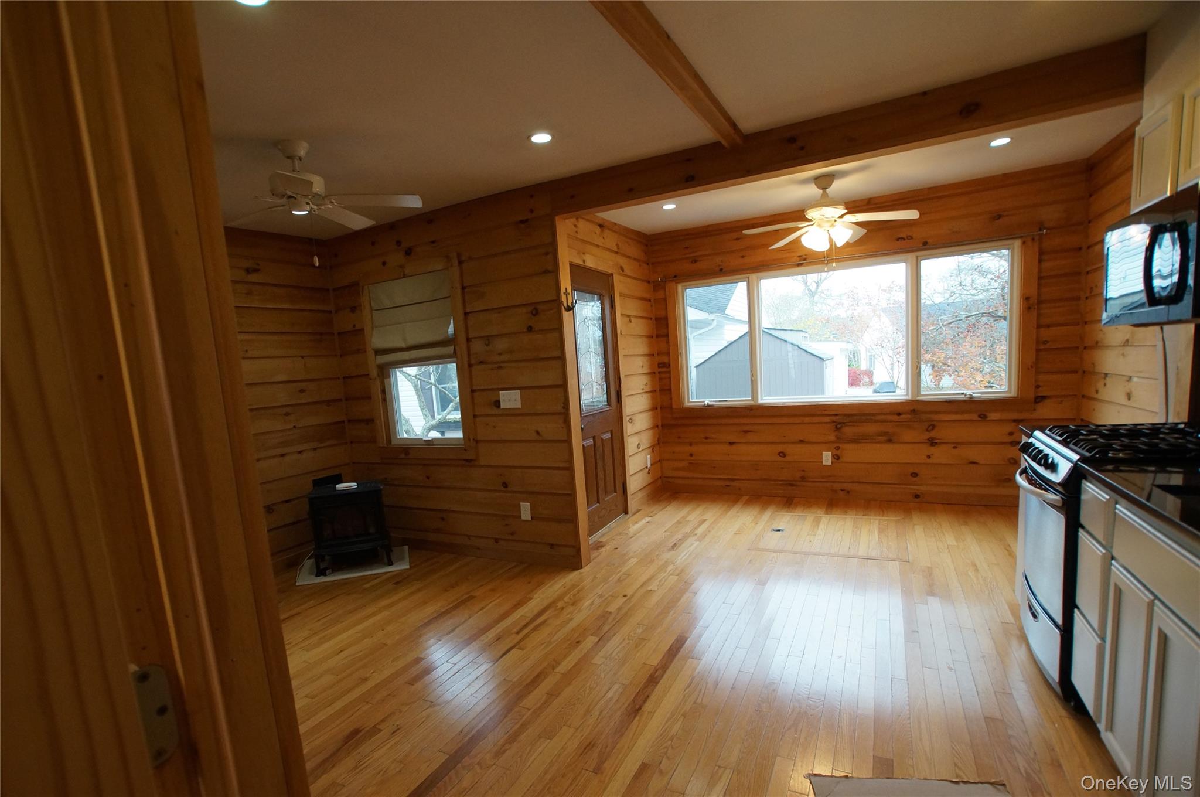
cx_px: 600
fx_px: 549
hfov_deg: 95.1
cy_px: 398
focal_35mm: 16
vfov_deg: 71.9
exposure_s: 1/60
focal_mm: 11
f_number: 4.5
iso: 1000
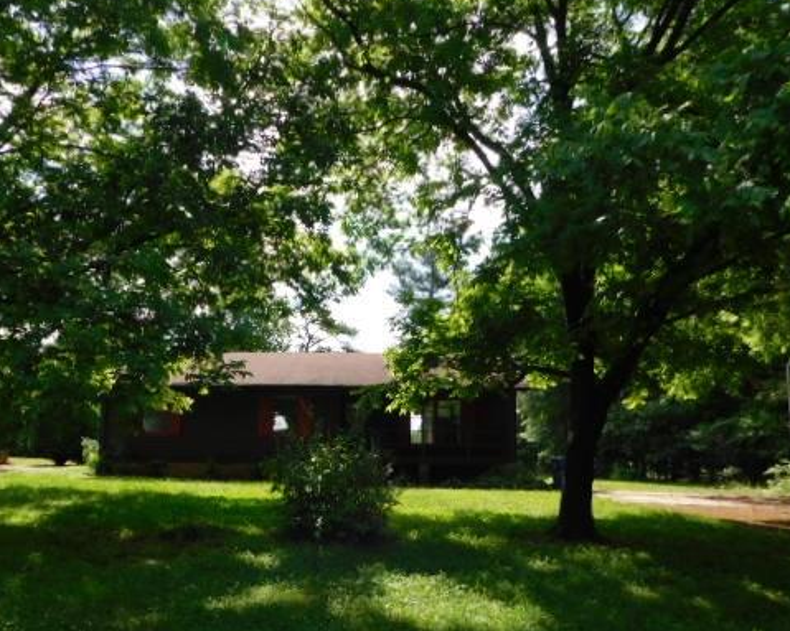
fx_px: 701
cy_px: 371
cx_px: 330
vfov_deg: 48.3
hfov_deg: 58.5
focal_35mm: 30
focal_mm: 4
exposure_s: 1/800
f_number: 3
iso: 125
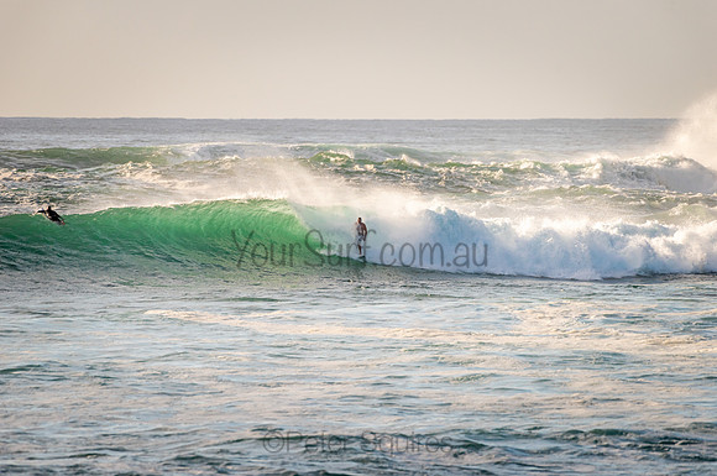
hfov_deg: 4.1
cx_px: 358
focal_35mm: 508
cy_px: 238
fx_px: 10111
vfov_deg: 2.7
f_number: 5.6
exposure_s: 1/2000
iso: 250
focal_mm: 500
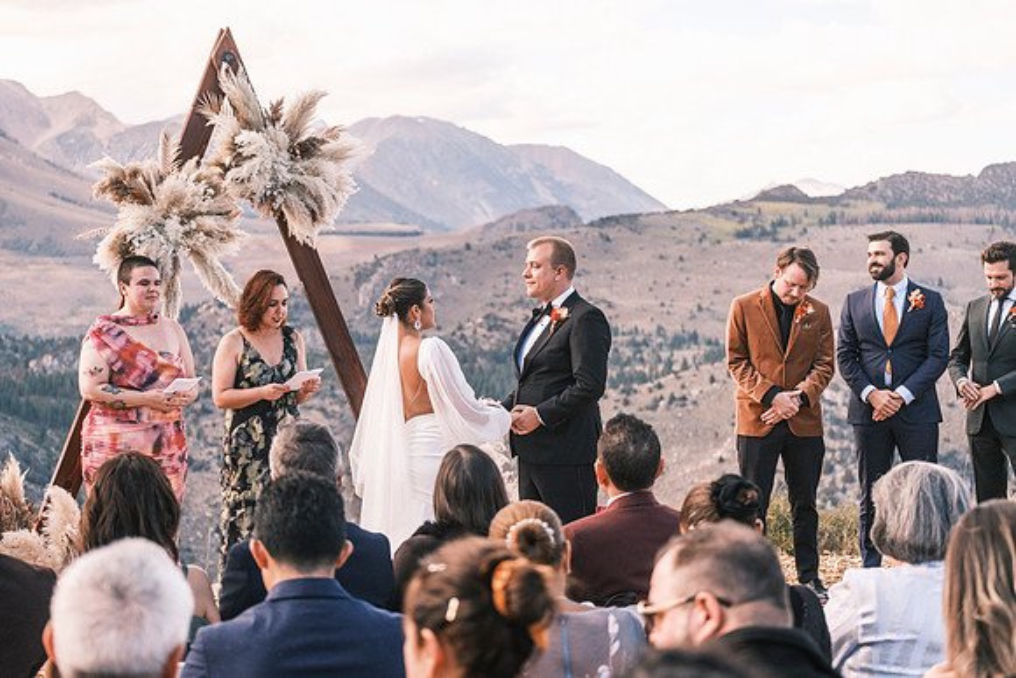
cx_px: 508
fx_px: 2117
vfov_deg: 18.2
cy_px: 339
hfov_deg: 27.0
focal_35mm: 75
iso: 400
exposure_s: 1/1500
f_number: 2.8
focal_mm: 50
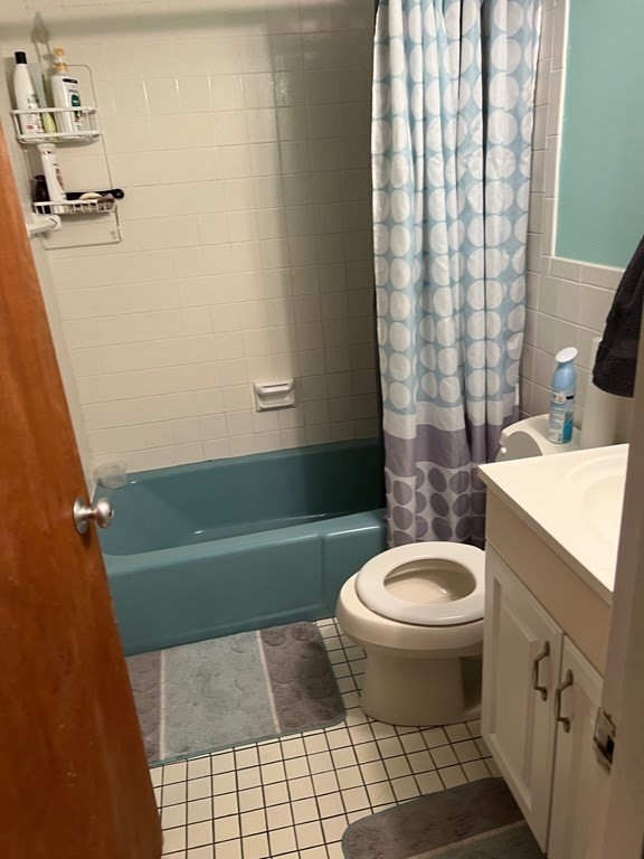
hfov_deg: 53.1
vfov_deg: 67.3
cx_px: 322
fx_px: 645
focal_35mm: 26
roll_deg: +3.7
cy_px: 430
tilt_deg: -19.6
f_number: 1.5
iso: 125
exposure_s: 1/60
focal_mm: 5.7
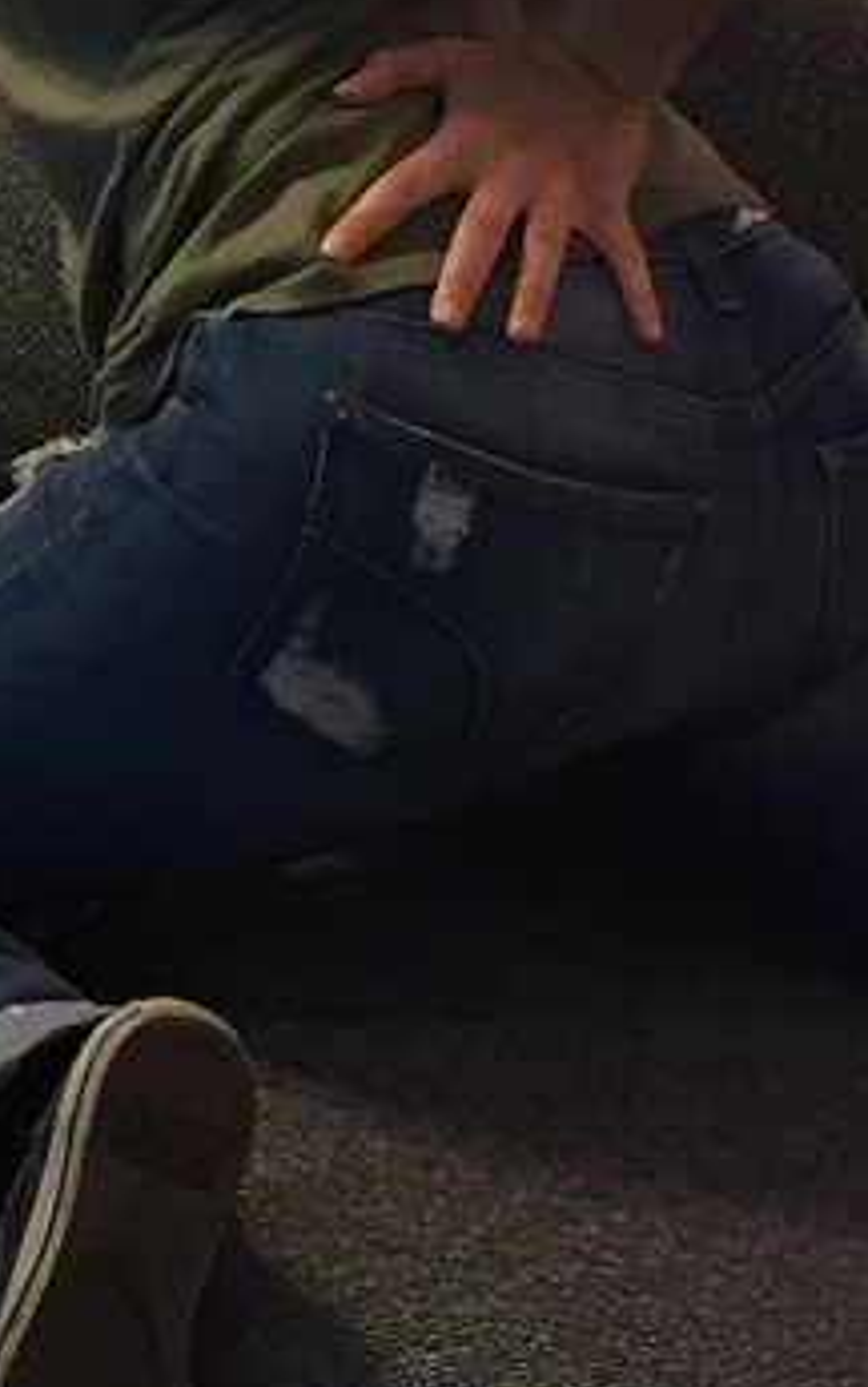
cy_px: -32
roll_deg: -3.4
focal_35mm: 171
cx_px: -149
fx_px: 6464
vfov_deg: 12.1
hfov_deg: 7.6
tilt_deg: -18.6
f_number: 2.2
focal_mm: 4.15
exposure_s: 1/30
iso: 80
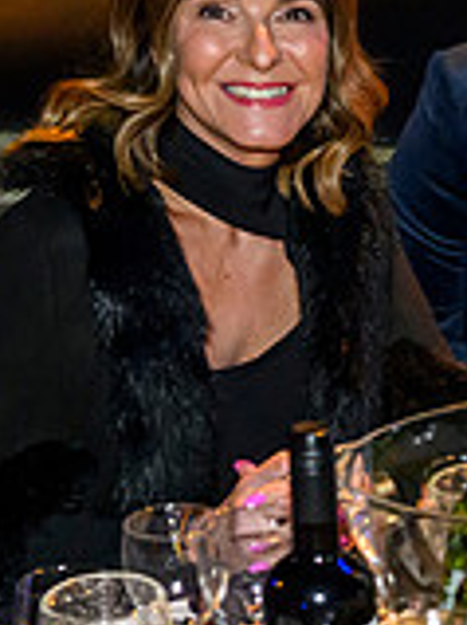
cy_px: 322
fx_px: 2414
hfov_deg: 10.3
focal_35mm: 134
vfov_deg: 14.7
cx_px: 871
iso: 4000
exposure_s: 1/160
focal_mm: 35
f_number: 4
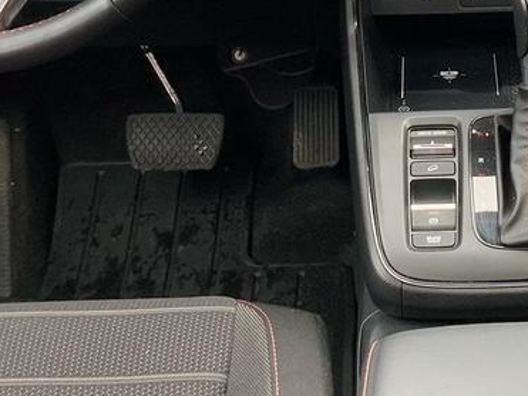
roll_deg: -3.4
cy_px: -44
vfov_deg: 14.4
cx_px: 532
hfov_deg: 19.1
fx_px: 1525
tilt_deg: -23.7
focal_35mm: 100
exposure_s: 1/122
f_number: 1.8
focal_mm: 3
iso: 25
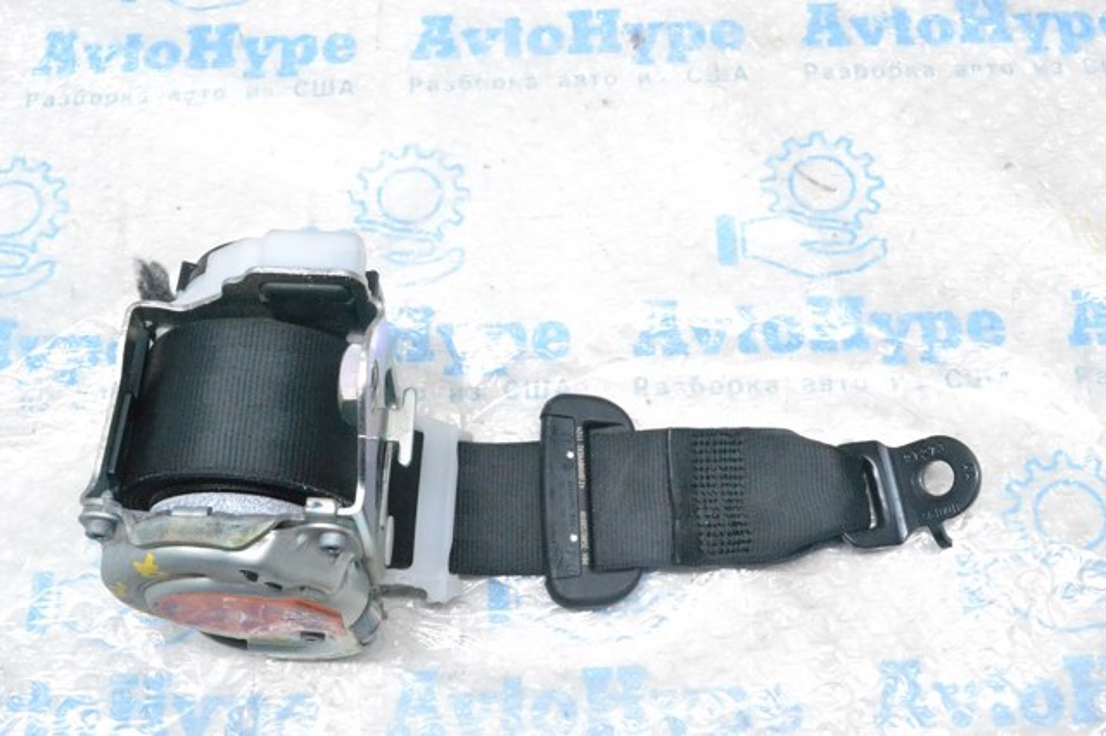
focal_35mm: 39
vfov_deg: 34.2
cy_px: 368
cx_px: 553
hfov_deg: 49.6
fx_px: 1197
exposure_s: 1/125
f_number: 10
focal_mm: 26
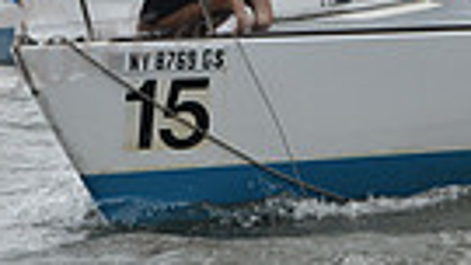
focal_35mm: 902
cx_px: 433
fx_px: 11267
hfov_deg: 2.4
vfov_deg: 1.3
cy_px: -159
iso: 400
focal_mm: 200
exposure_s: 1/800
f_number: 7.1
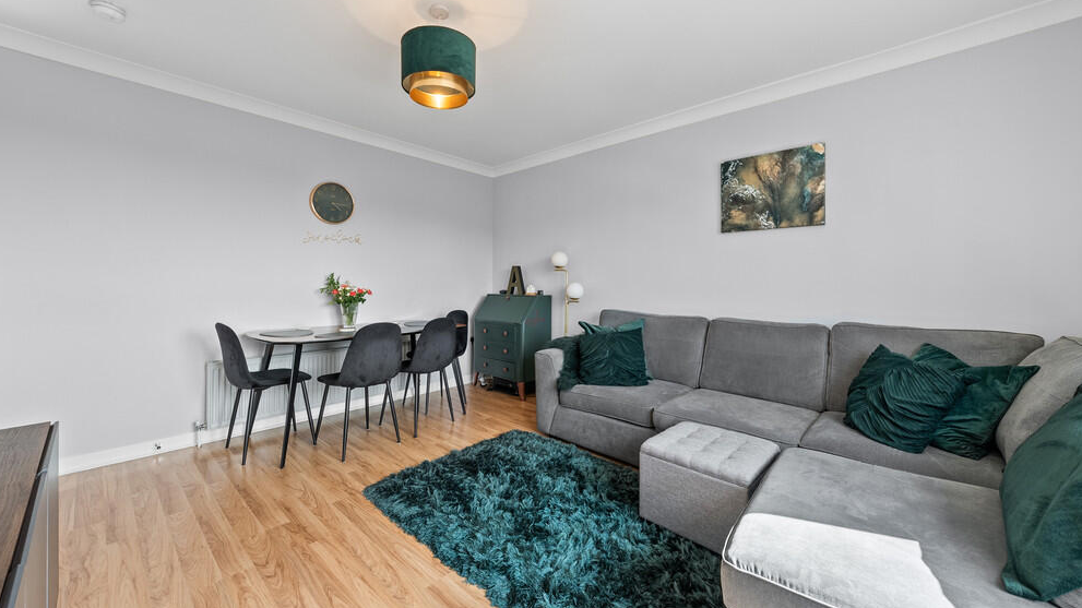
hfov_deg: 110.8
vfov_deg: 78.4
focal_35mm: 13
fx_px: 373
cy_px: 296
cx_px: 527
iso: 640
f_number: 6.3
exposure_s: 1/13
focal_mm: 12
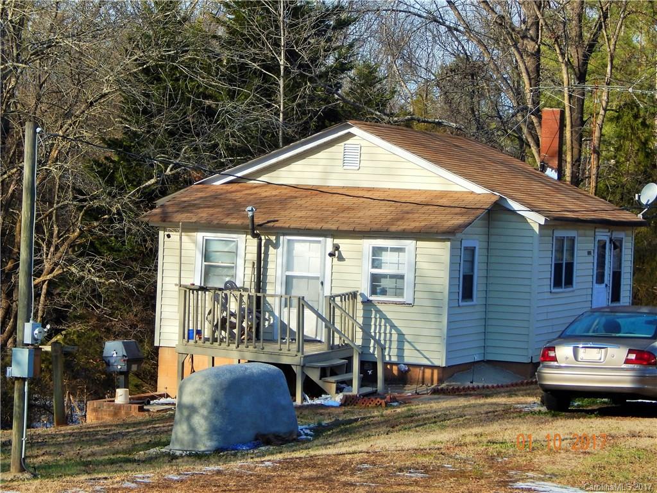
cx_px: 328
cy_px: 246
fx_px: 1974
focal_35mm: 104
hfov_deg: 18.9
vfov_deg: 14.2
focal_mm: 18.7
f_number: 4.5
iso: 125
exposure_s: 1/640
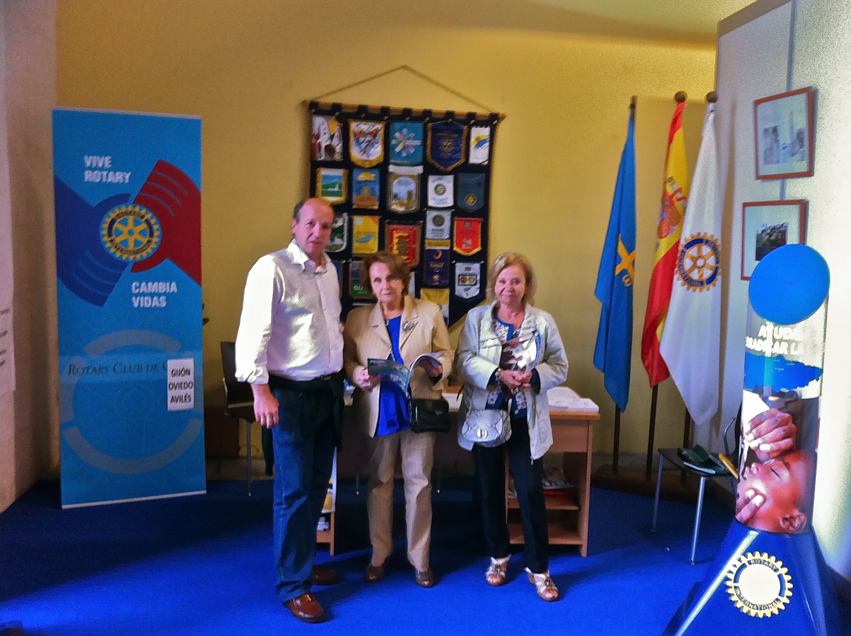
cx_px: 436
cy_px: 314
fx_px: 884
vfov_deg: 39.6
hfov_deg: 51.4
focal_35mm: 36
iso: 200
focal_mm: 3.85
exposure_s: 1/15
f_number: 2.8
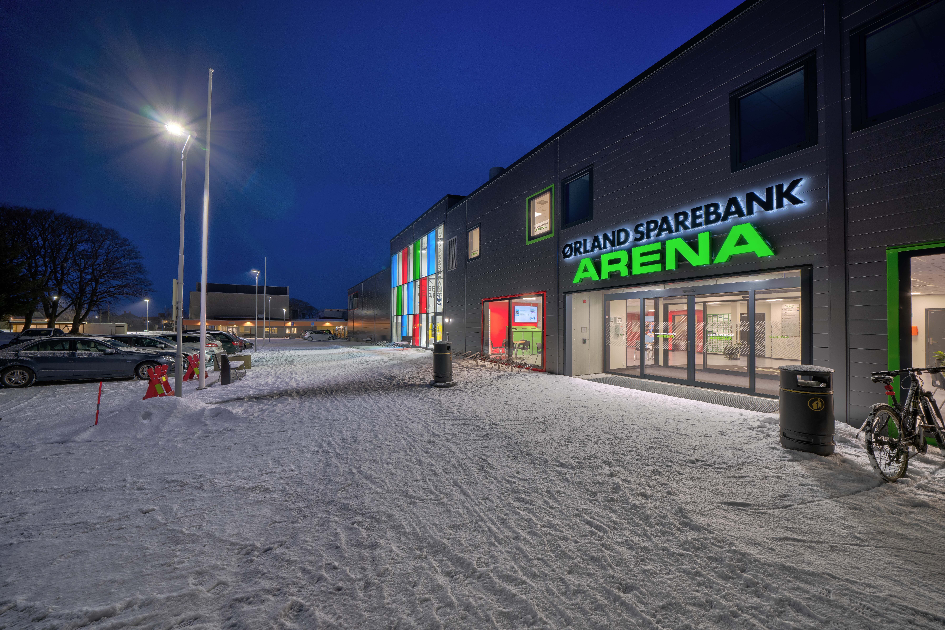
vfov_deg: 85.5
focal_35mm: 13
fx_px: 341
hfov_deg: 108.3
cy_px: 315
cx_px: 472
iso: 400
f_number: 7.1
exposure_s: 1/3.33
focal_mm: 13
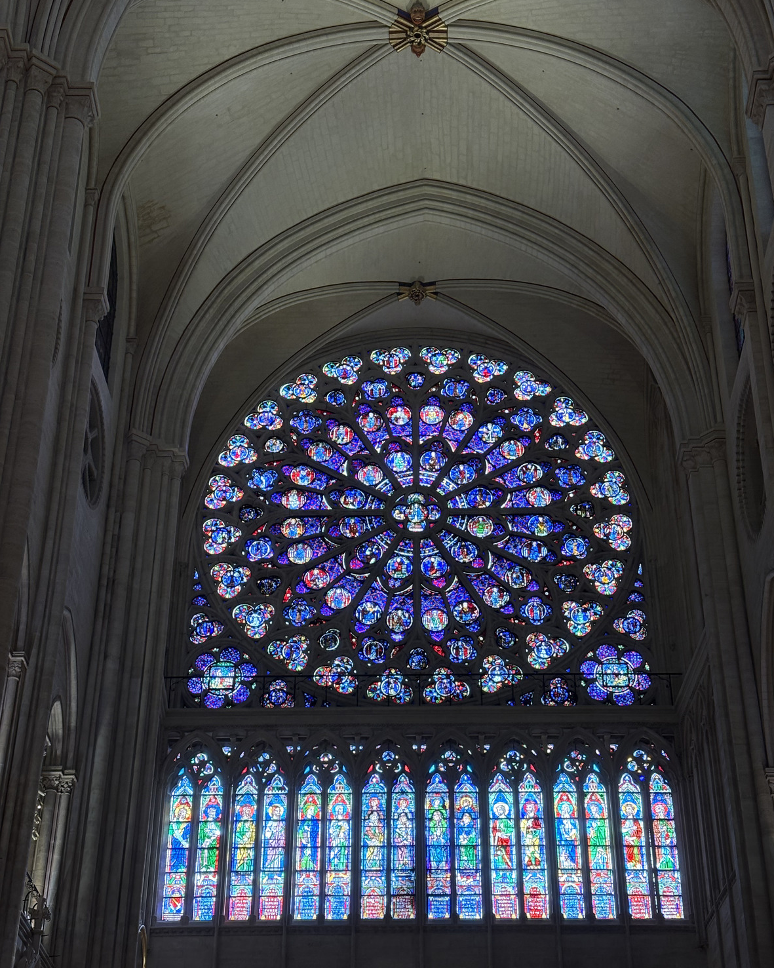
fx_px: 1575
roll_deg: +0.0
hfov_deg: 27.6
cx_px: 393
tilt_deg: +32.4
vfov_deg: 34.1
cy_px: 512
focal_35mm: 55
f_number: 1.6
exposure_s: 1/60
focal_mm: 5.96
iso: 125
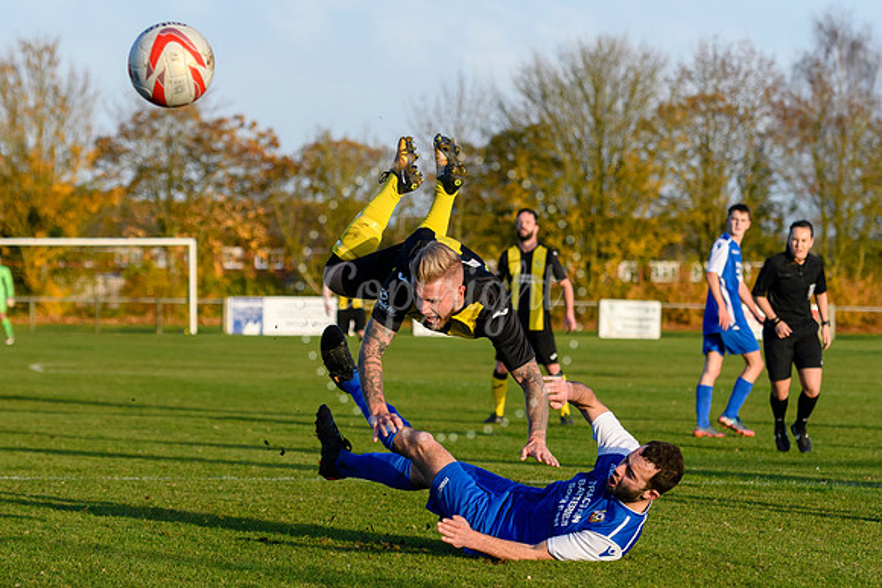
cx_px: 396
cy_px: 304
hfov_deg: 12.8
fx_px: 3936
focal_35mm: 161
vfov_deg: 8.5
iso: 500
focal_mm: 92
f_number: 4
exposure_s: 1/2000
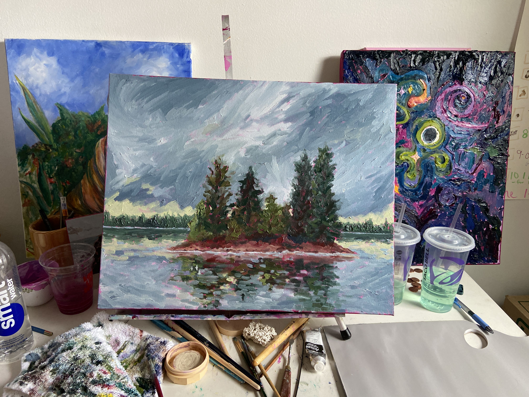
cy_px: 198
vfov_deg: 53.1
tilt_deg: -21.7
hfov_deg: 67.3
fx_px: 397
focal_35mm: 26
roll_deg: -1.9
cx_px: 264
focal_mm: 4.25
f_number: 1.8
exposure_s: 1/60
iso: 200
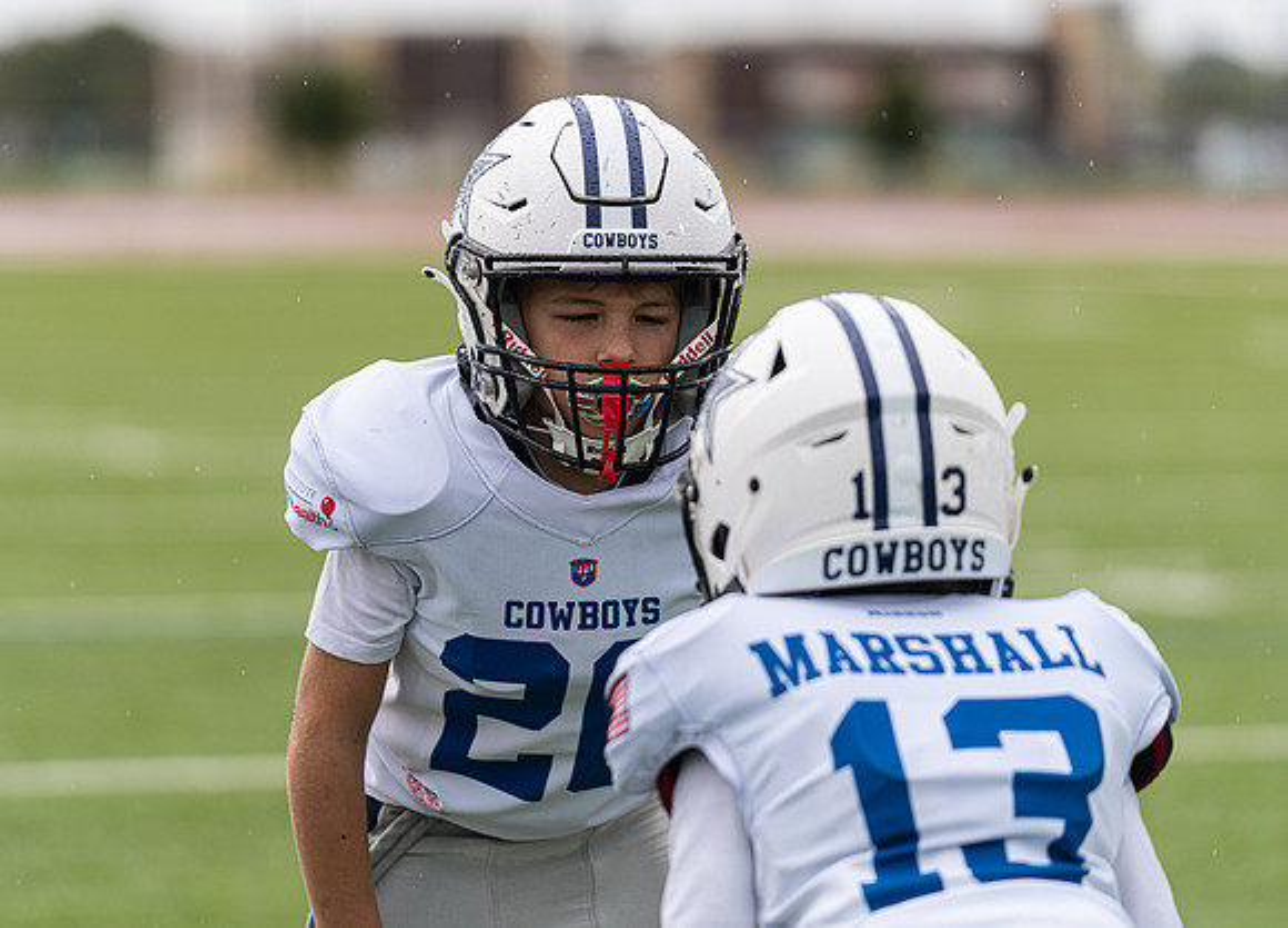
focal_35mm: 212
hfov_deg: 9.5
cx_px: 591
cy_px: 464
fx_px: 7761
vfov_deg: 6.8
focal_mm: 200
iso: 320
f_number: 3.5
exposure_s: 1/1250
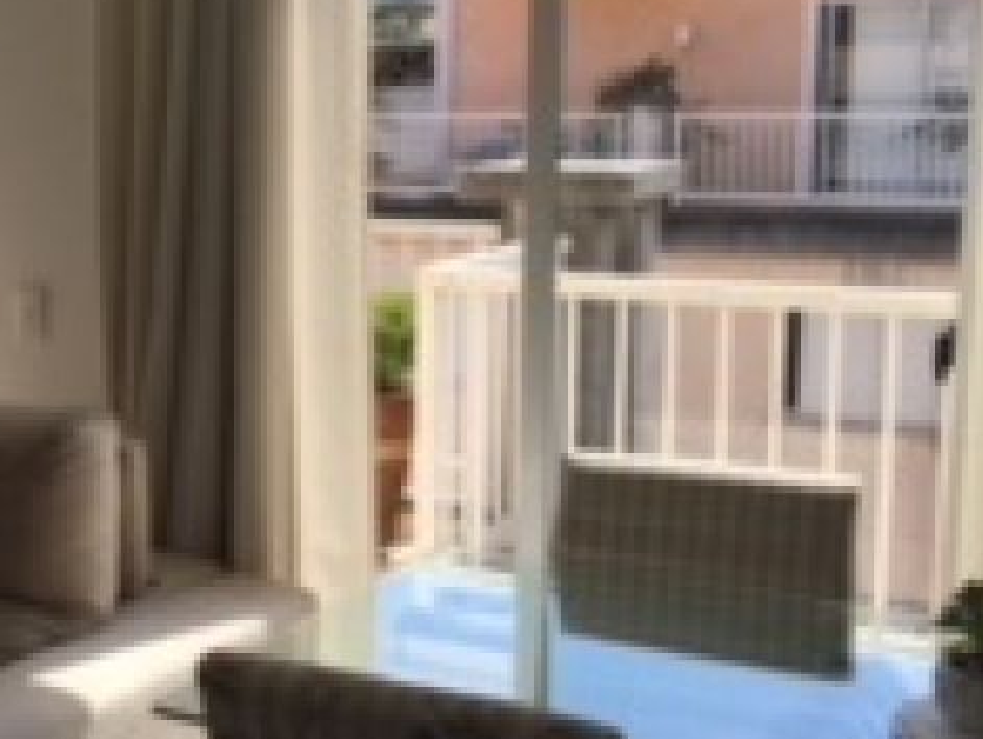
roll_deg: +0.9
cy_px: 319
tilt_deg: -7.8
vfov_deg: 23.3
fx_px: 1790
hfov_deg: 28.8
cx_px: 0
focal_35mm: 63
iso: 25
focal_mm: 4.15
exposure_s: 1/761
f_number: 2.2
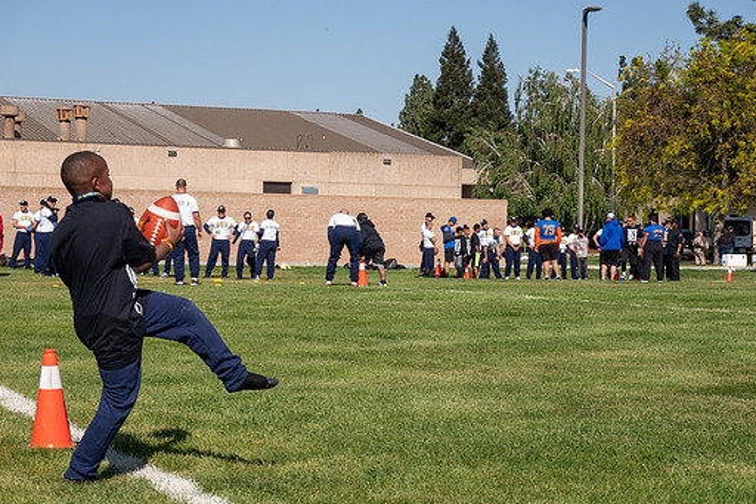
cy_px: 264
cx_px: 400
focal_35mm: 85
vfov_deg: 16.1
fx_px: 1784
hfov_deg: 23.9
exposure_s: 1/1600
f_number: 4
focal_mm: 27.44
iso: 200
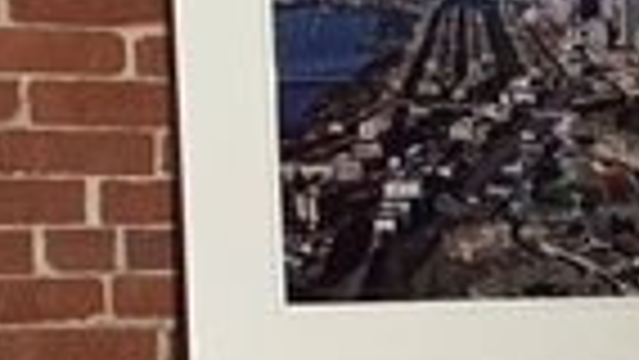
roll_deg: +0.3
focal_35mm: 153
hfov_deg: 12.8
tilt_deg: -5.3
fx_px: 2593
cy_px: 464
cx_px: 1130
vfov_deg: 7.8
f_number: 1.8
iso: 100
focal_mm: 4.25
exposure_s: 1/60
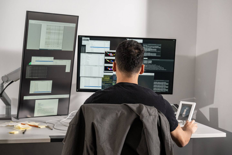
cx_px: 116
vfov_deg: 19.5
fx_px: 451
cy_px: 78
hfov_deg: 28.8
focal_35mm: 70
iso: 1000
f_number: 7.1
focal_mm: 70
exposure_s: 1/60
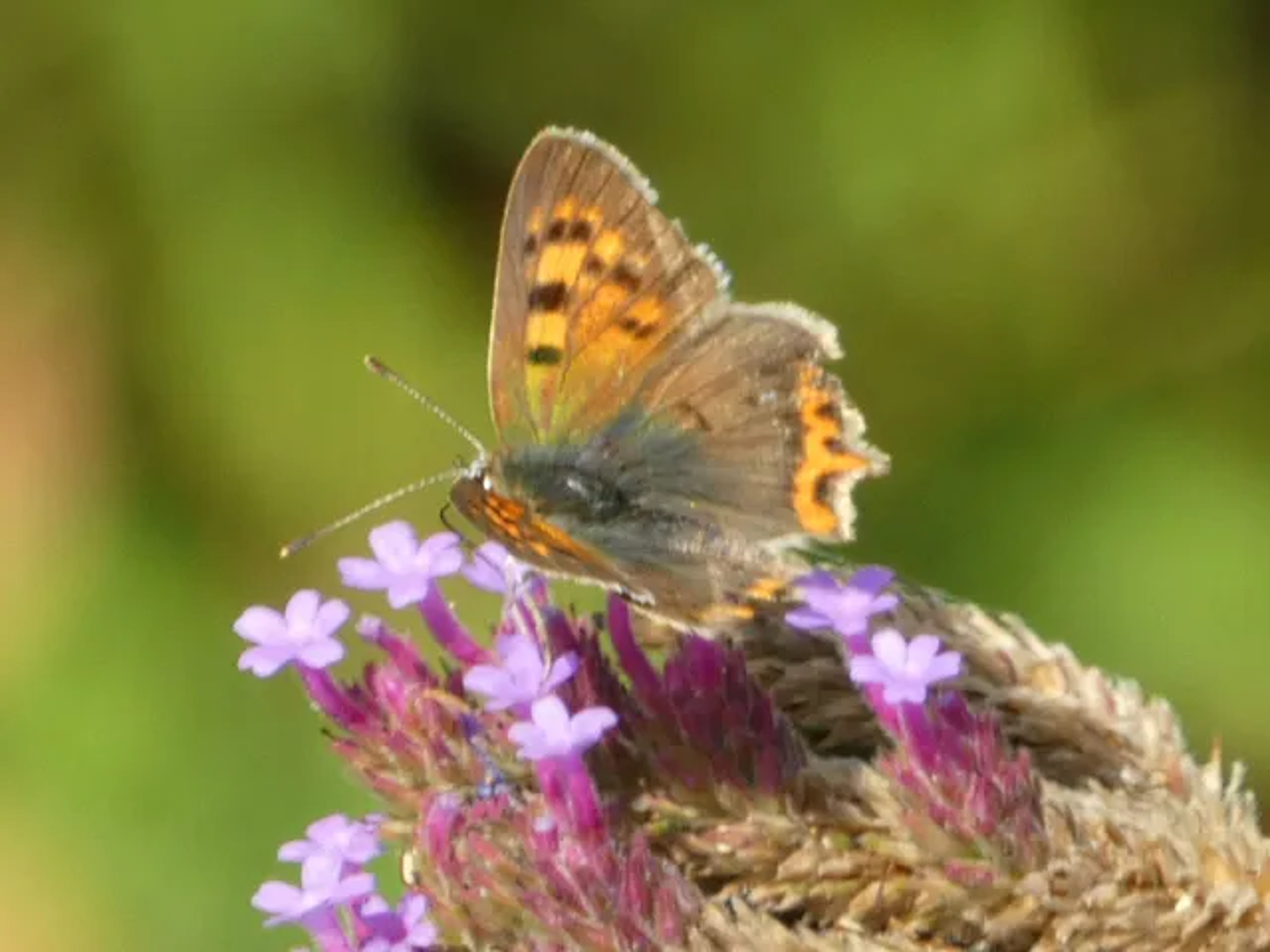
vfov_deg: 2.4
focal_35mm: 622
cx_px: 635
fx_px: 22820
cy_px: 476
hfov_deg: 3.2
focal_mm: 111.5
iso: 125
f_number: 5.6
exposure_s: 1/100
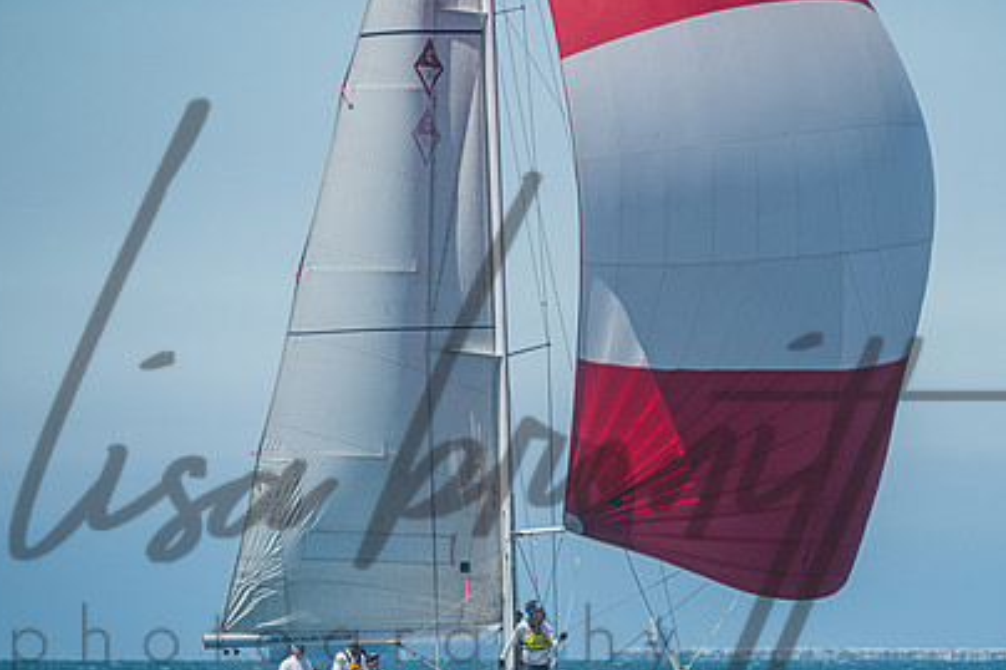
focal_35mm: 431
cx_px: 645
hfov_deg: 4.8
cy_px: 452
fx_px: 12039
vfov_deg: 3.2
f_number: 5.6
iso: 400
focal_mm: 270
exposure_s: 1/2500
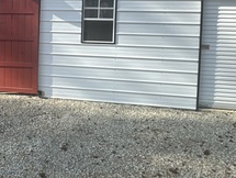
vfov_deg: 35.9
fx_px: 266
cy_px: 40
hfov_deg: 42.4
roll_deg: -1.6
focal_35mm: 39
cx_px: 9
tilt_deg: -2.3
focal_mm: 2.22
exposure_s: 1/980
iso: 40
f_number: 2.2
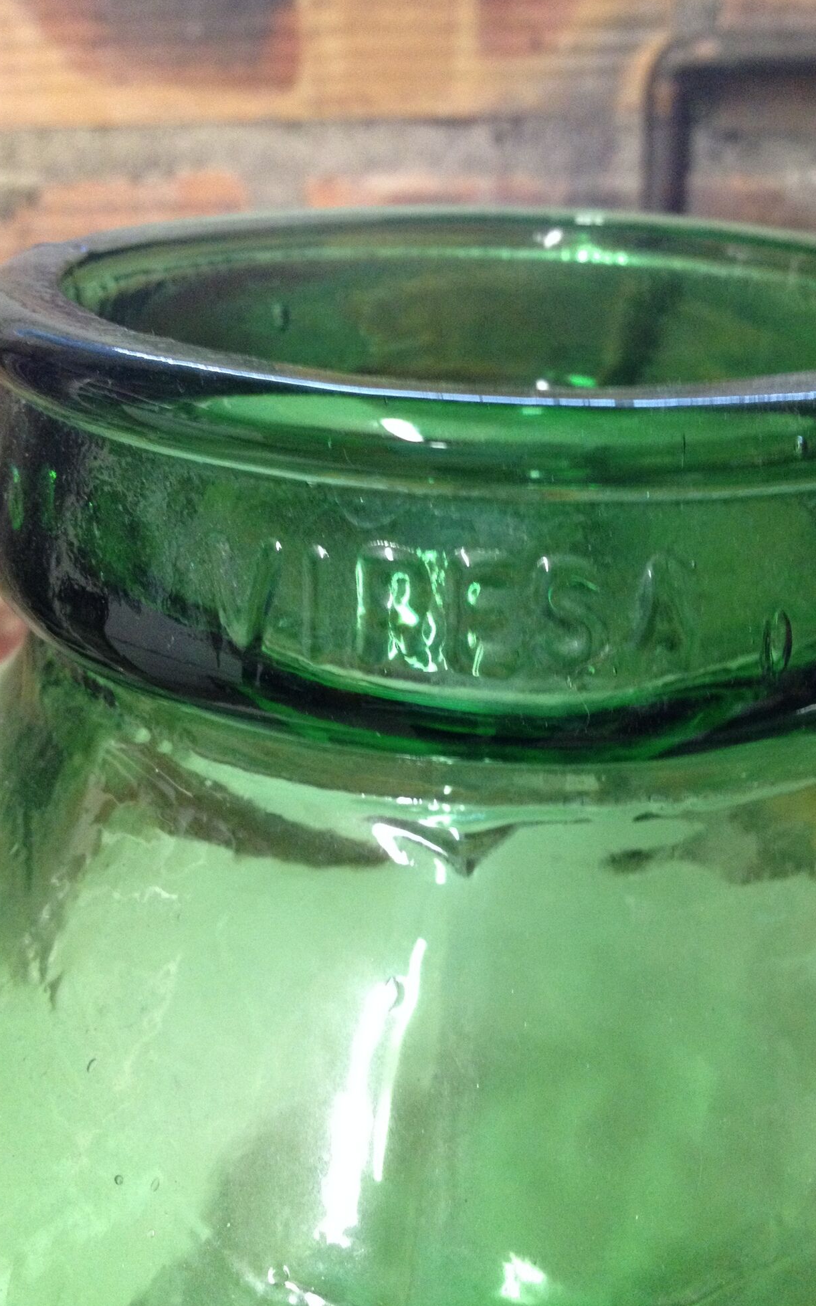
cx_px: 451
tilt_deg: -25.0
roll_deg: -1.0
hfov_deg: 33.5
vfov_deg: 51.5
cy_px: 655
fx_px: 1353
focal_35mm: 38
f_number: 2.4
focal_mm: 4.28
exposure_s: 1/20
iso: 320
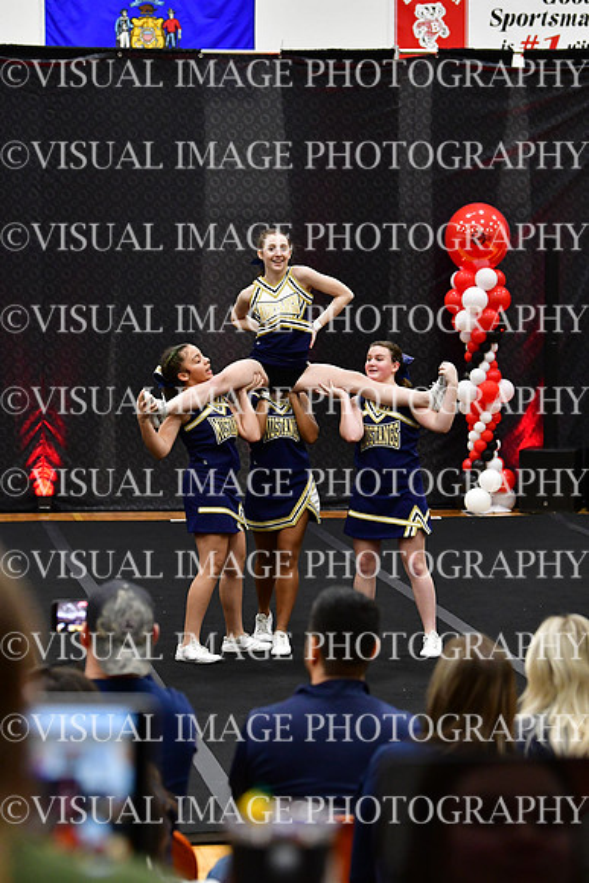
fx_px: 3483
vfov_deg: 14.4
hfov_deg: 9.7
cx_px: 294
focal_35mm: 142
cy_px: 442
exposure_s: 1/400
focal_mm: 95
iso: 4000
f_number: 4
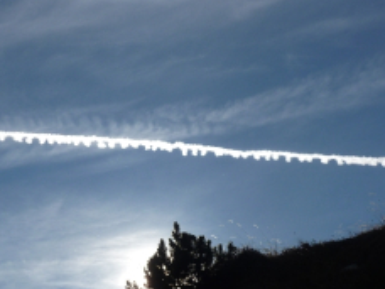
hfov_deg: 21.7
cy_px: 172
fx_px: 1001
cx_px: 132
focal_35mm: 90
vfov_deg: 16.4
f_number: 6.3
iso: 100
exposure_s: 1/1000
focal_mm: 10.1
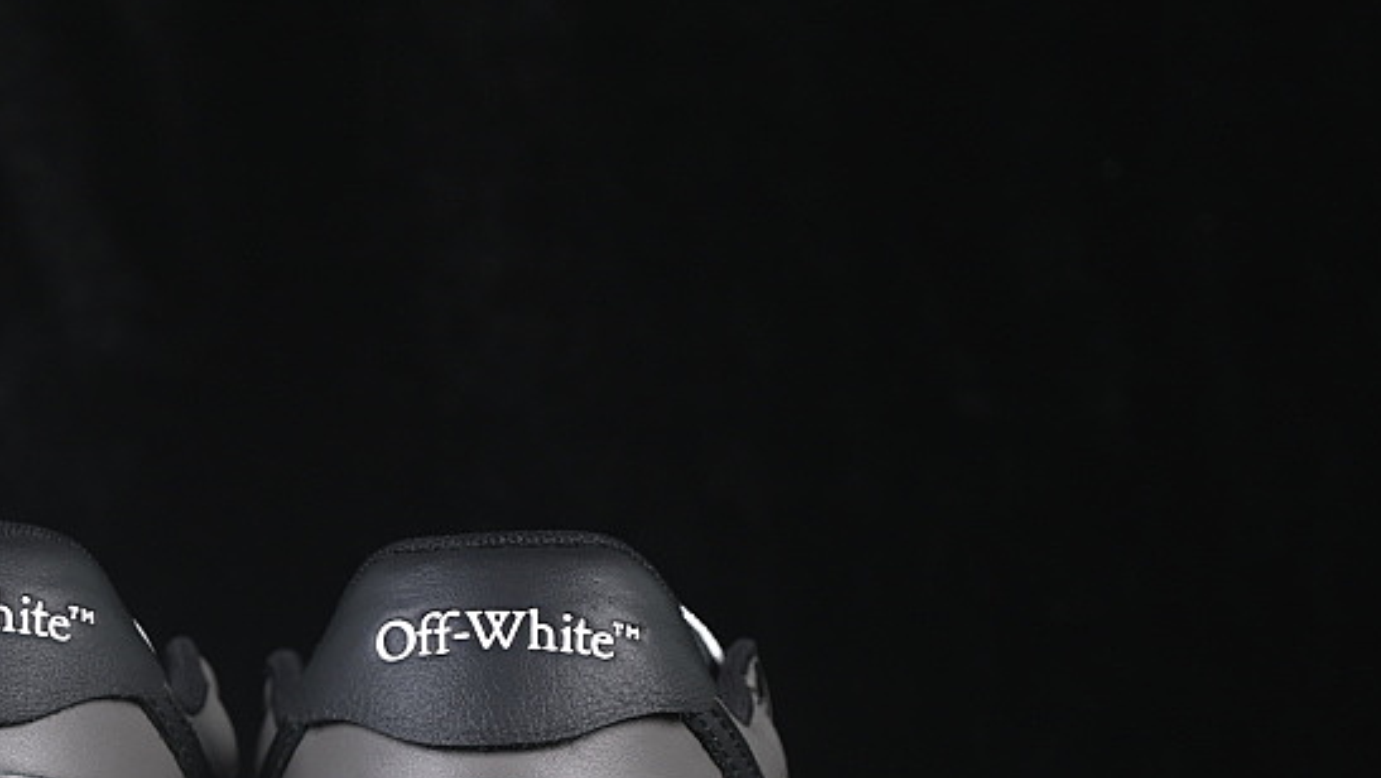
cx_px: 252
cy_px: 727
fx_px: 5677
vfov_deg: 7.8
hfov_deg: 13.8
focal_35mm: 155
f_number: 6.3
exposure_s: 1/60
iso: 160
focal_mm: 50
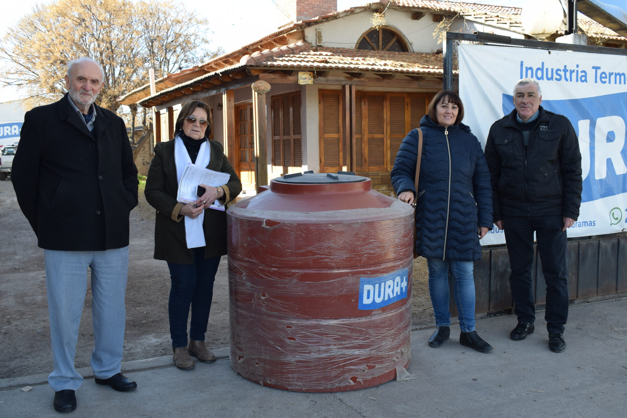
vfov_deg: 35.5
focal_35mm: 38
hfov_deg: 51.3
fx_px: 653
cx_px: 314
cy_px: 209
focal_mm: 25
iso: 400
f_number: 7.1
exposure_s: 1/200
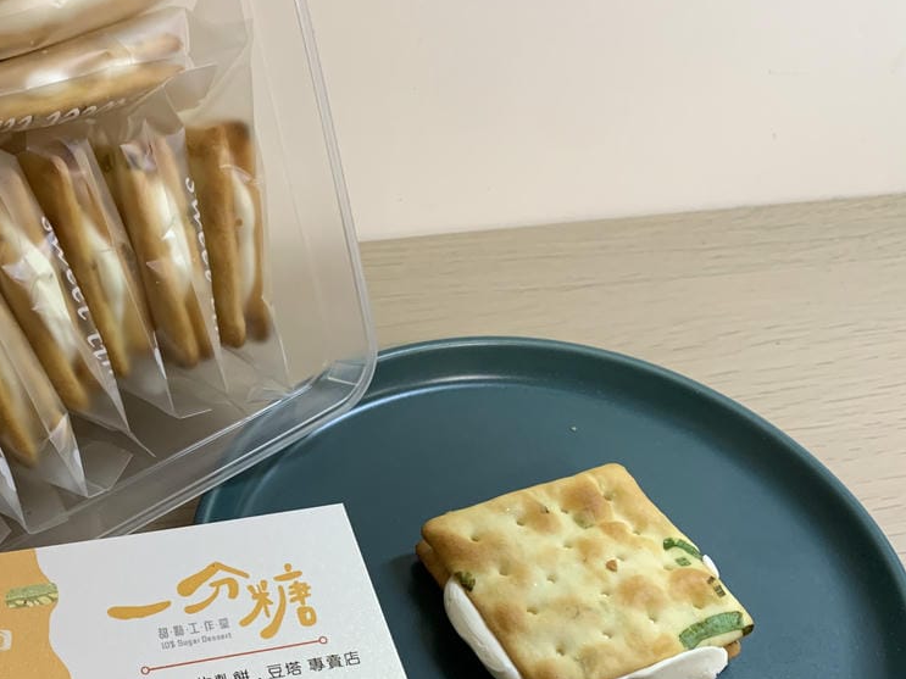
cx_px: 254
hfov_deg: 43.7
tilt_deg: -48.0
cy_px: 518
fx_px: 1099
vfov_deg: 33.6
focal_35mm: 42
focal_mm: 4.25
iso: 200
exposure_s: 1/60
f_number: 1.8
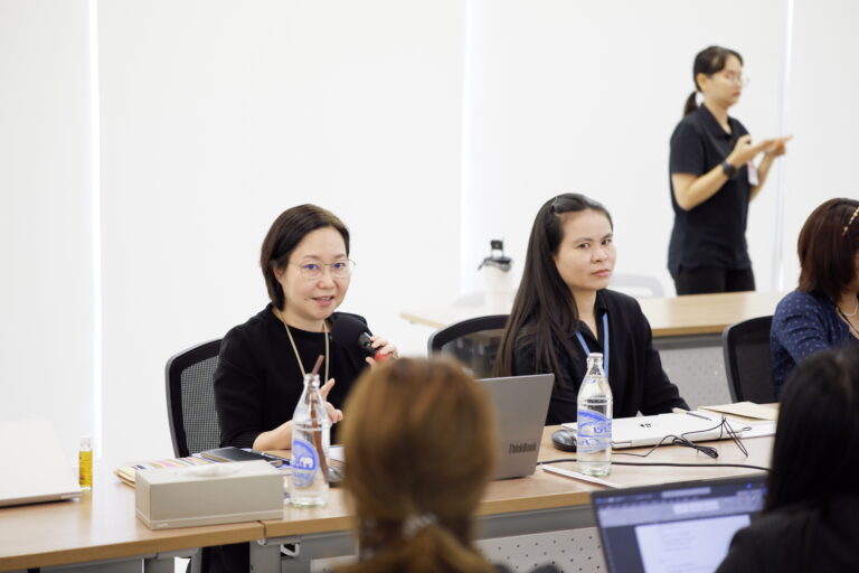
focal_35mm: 84
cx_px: 430
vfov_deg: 16.3
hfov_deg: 24.2
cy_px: 286
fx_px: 2004
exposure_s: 1/85
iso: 1000
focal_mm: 56
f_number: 1.7
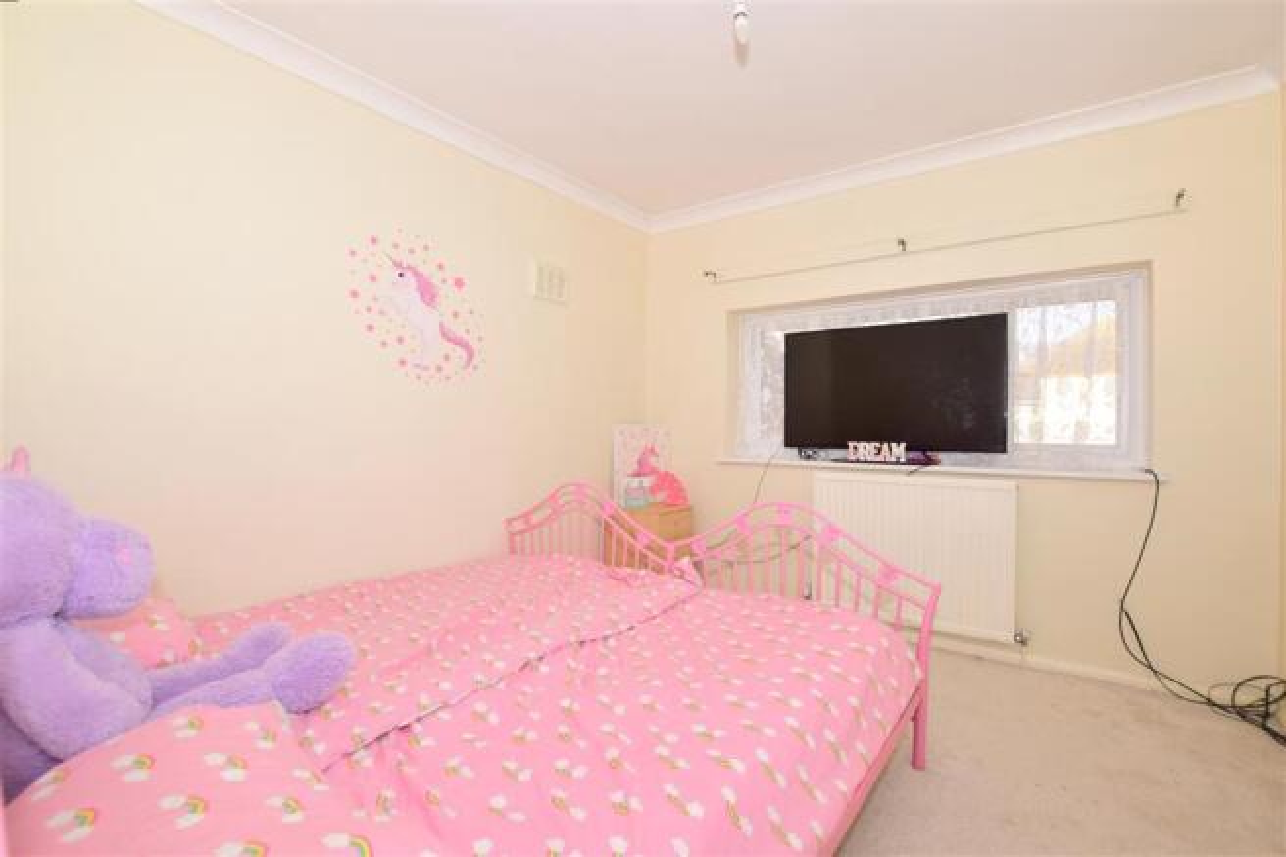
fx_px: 536
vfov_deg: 77.3
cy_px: 428
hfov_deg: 100.4
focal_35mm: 15
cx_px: 643
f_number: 10
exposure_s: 1/200
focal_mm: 10
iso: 400
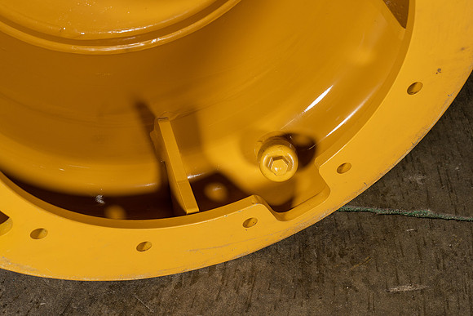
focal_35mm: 59
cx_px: 236
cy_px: 158
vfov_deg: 23.0
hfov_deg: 33.9
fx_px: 775
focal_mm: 59
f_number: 5.6
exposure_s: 1/125
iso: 800
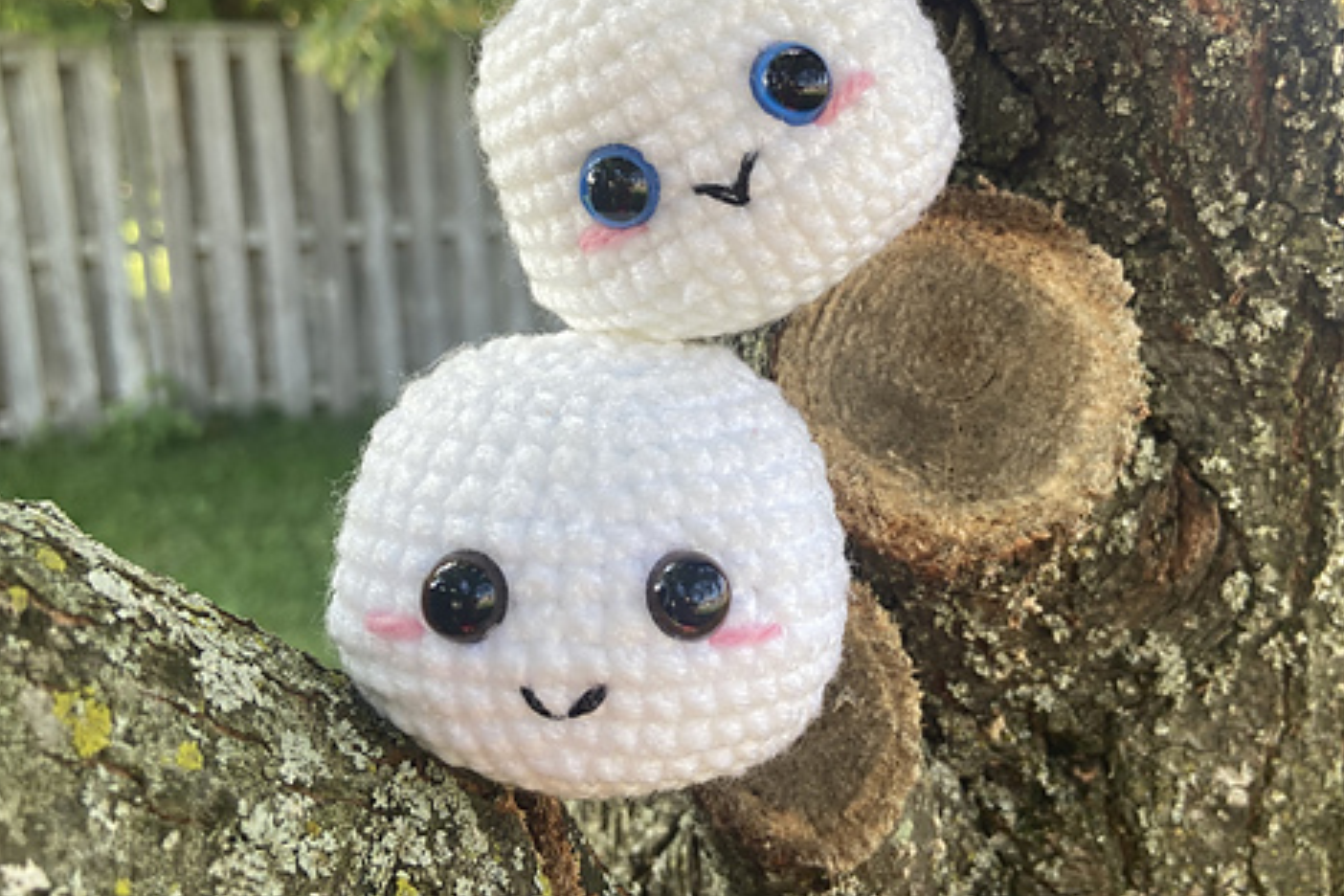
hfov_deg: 51.9
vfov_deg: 35.9
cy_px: 405
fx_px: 1381
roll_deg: +1.0
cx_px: 683
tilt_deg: -10.6
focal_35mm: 37
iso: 32
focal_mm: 4.25
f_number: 1.8
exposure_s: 1/136
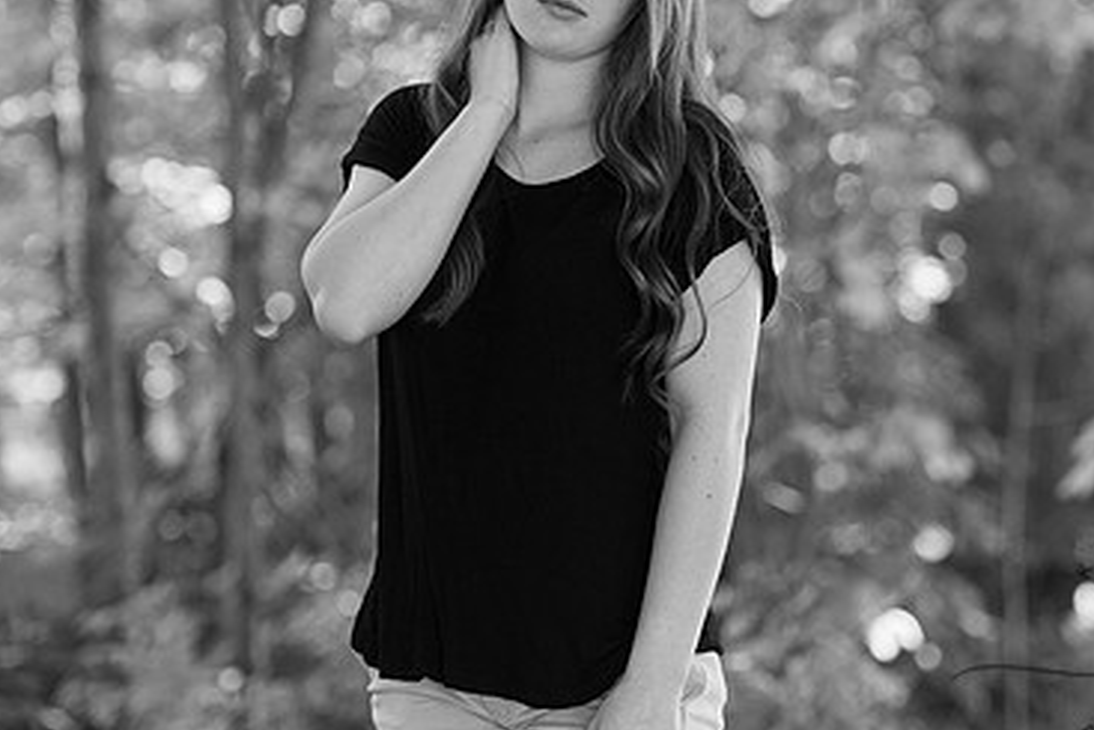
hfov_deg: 13.0
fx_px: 4803
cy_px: 264
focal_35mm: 158
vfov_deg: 8.7
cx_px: 626
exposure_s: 1/200
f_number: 2.8
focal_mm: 100
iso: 400
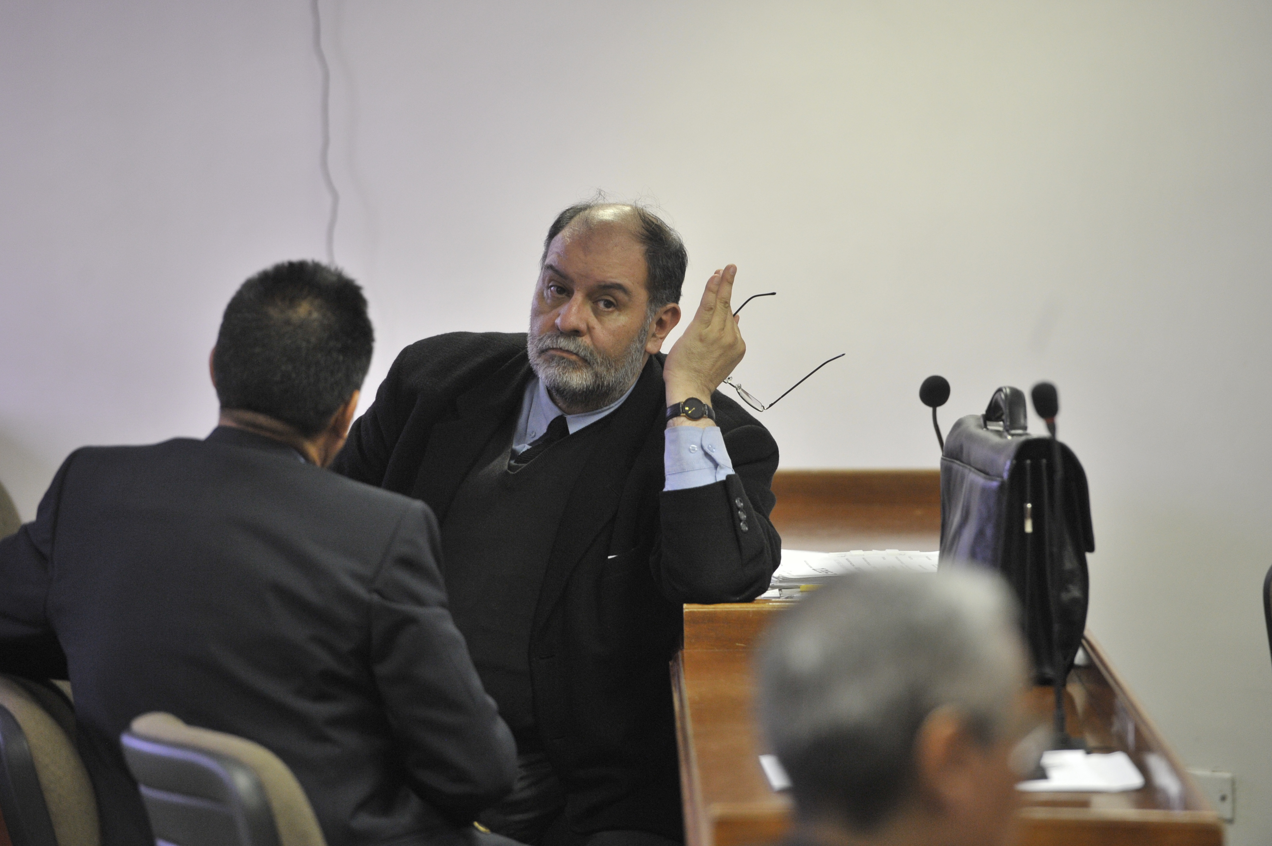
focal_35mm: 200
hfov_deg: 10.3
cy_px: 423
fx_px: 7062
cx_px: 636
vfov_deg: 6.9
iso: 2500
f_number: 3.5
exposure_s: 1/160
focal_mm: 200
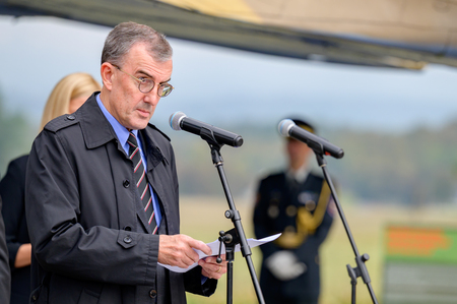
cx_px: 228
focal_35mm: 240
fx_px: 3043
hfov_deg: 8.6
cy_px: 152
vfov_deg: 5.7
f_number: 3.2
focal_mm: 160
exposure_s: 1/2500
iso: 250
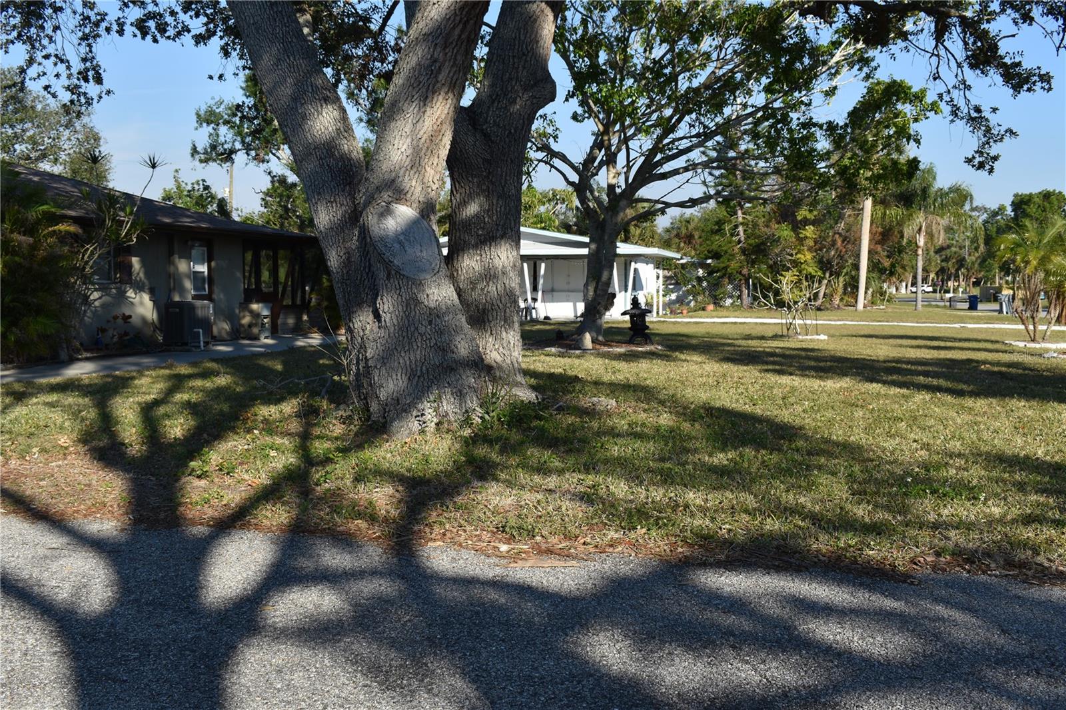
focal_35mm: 38
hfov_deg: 51.3
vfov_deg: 35.5
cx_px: 533
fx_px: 1110
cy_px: 355
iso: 100
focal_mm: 25
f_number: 8
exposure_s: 1/250
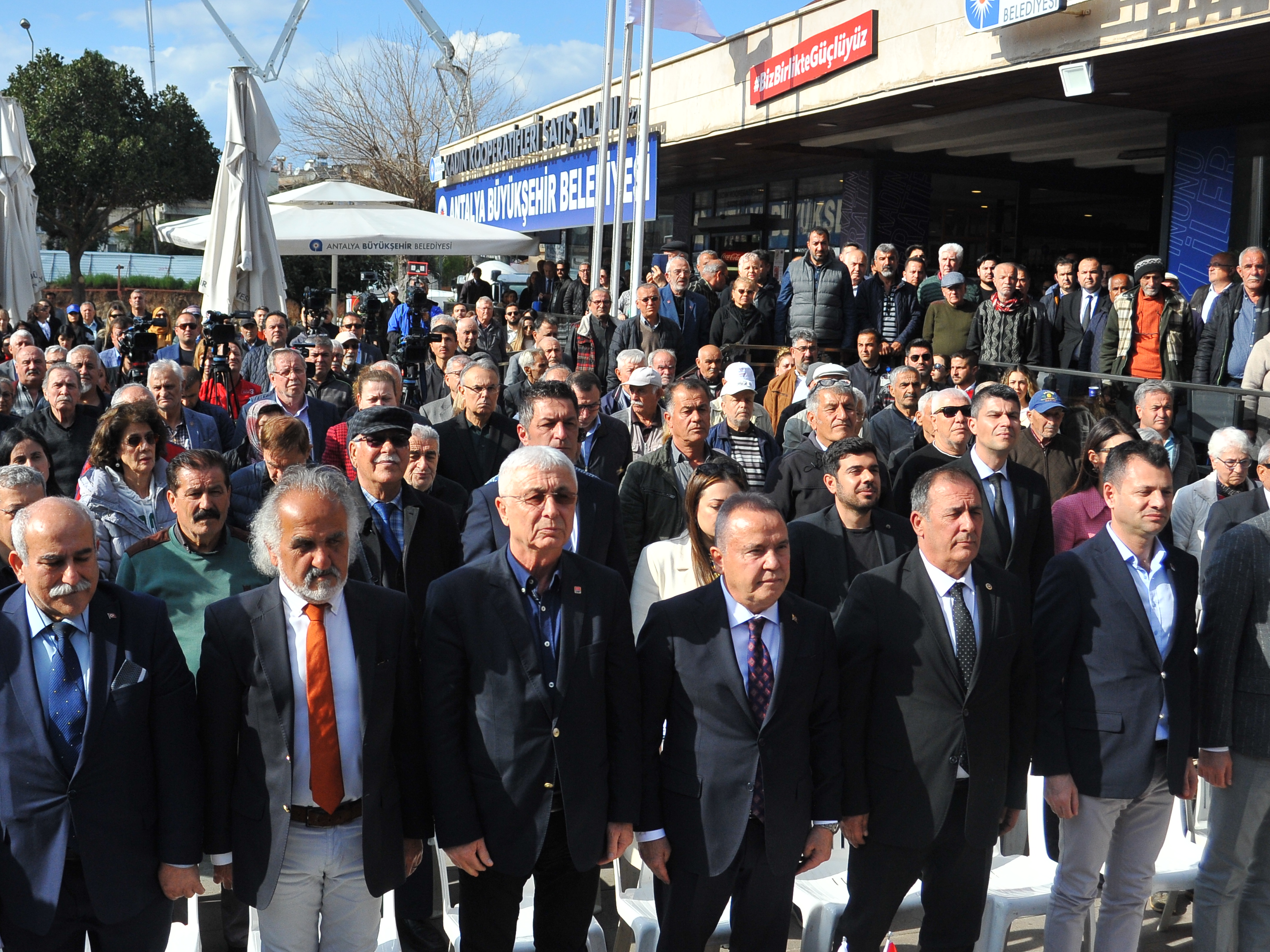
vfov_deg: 36.8
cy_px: 456
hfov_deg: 47.8
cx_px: 572
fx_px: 1431
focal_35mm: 39
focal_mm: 28
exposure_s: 1/8000
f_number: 4
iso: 1250
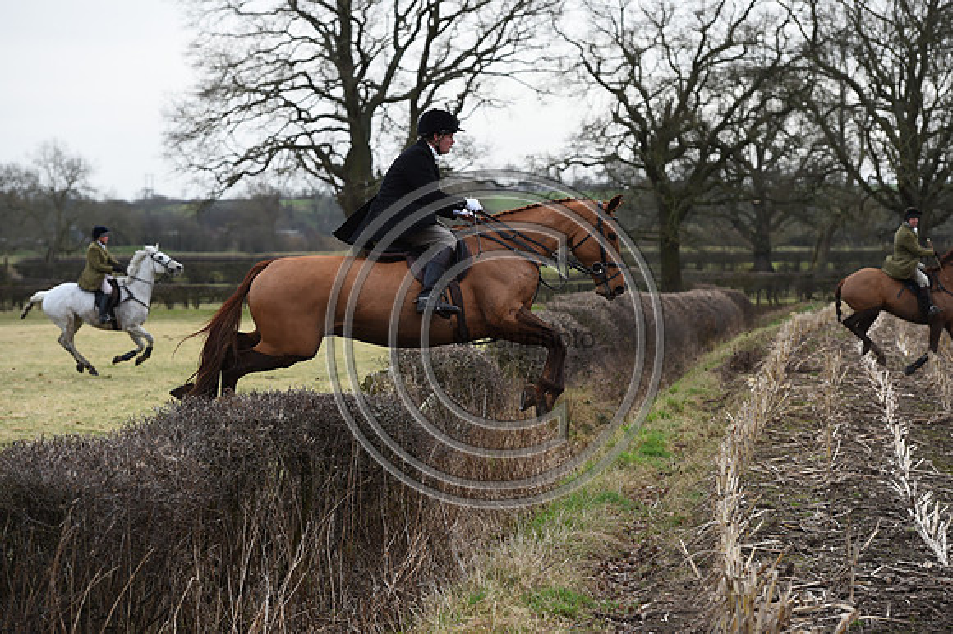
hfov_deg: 15.2
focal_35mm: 135
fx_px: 3572
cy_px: 317
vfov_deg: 10.1
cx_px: 476
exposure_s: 1/1250
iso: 900
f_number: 5.6
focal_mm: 135
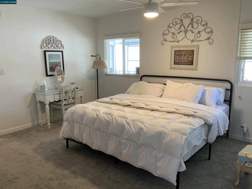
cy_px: 94
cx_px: 126
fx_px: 211
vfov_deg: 48.2
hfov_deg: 61.7
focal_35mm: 29
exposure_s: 1/60
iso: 80
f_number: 1.8
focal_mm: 3
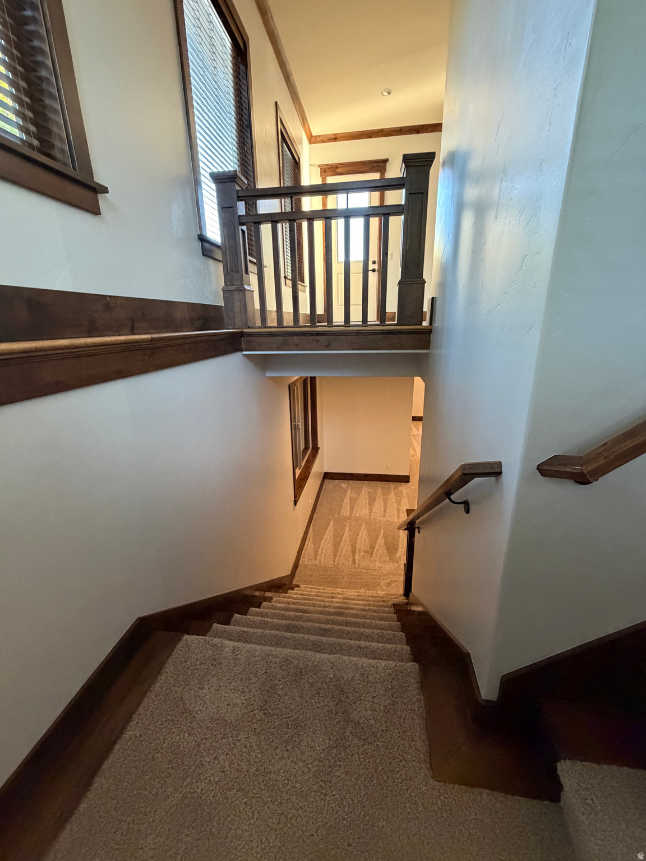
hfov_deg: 85.7
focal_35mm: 14
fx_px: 348
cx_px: 323
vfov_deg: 102.1
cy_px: 430
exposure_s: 1/60
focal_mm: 2.22
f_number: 2.2
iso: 640
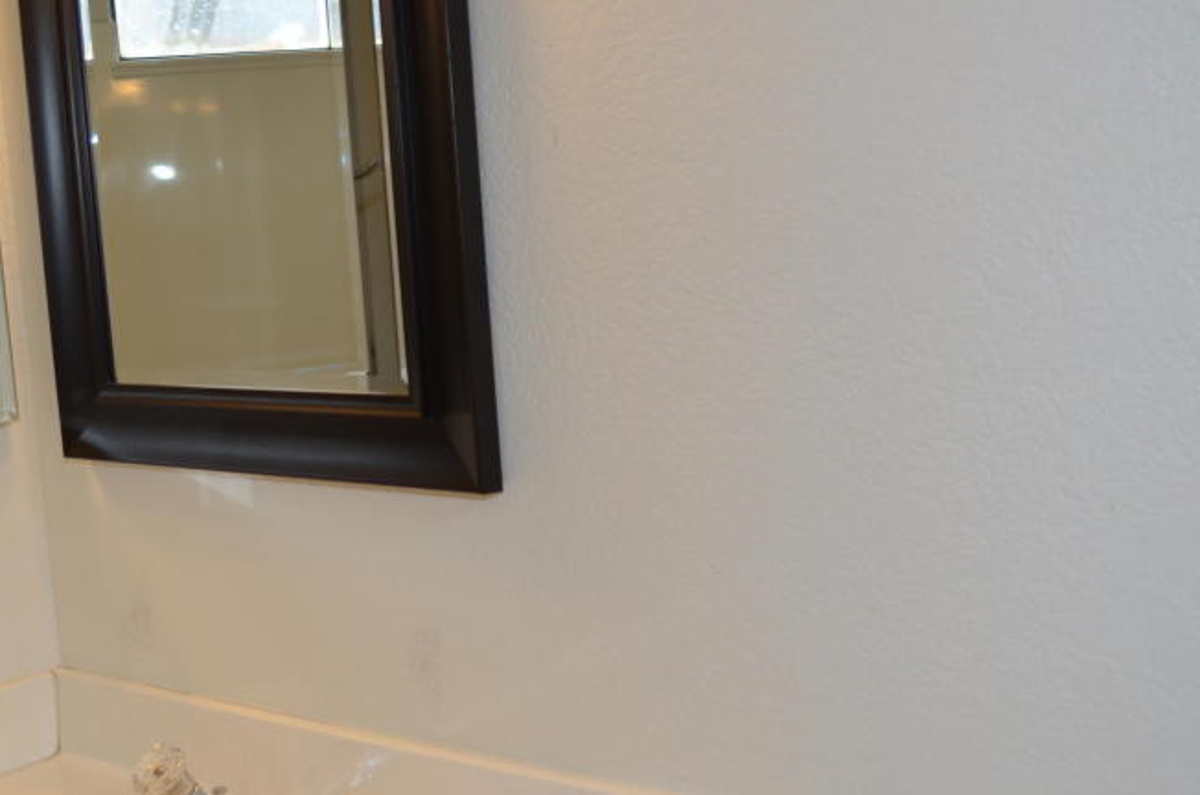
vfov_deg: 28.0
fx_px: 1597
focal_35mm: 48
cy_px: 368
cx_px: 570
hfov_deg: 41.2
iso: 250
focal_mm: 18
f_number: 4
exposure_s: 1/60
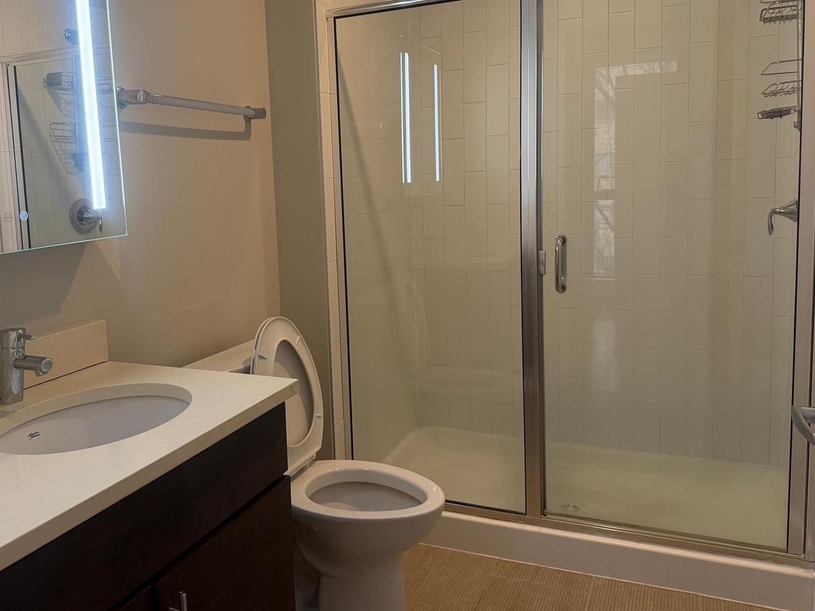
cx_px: 347
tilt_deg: -6.9
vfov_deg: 46.6
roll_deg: +2.2
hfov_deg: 59.7
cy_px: 248
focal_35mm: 30
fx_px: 706
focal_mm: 6.76
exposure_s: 1/120
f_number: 1.78
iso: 320
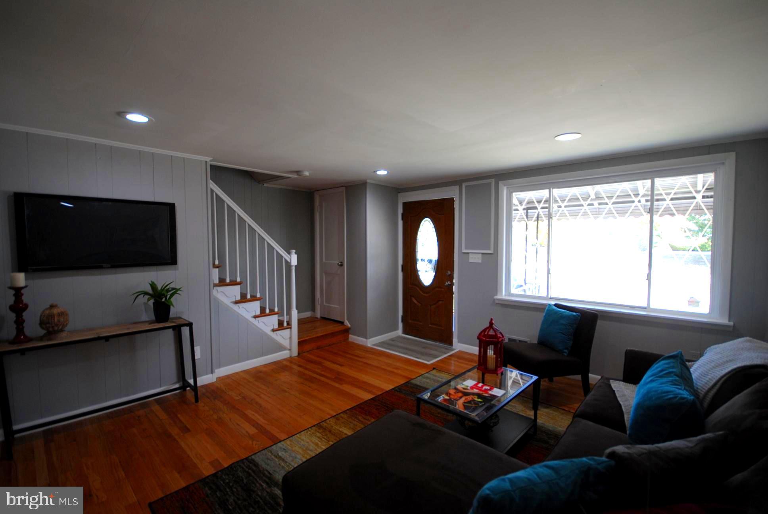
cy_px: 257
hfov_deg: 100.3
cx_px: 384
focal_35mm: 15
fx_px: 320
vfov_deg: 77.5
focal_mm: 10
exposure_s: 1/40
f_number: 4
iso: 200
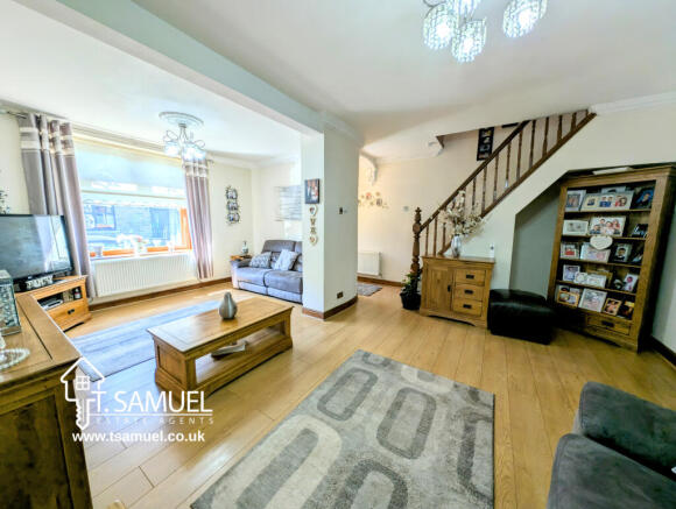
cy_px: 254
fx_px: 235
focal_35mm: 12
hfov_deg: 110.4
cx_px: 338
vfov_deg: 94.7
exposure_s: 1/106
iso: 39
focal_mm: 2.23
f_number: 1.95
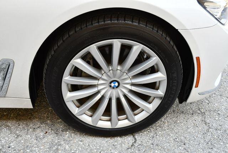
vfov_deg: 33.5
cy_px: 76
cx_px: 114
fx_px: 254
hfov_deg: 48.4
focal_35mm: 40
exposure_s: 1/250
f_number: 4.5
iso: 400
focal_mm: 20
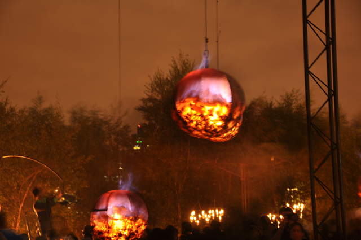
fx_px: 781
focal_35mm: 78
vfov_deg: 17.4
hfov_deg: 26.0
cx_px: 180
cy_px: 120
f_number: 5
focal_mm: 52
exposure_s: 4
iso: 200
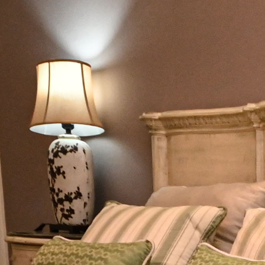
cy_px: 363
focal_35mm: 77
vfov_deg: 20.2
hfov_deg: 18.5
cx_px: 451
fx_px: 667
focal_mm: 10
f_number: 4
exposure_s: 1/60
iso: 1800
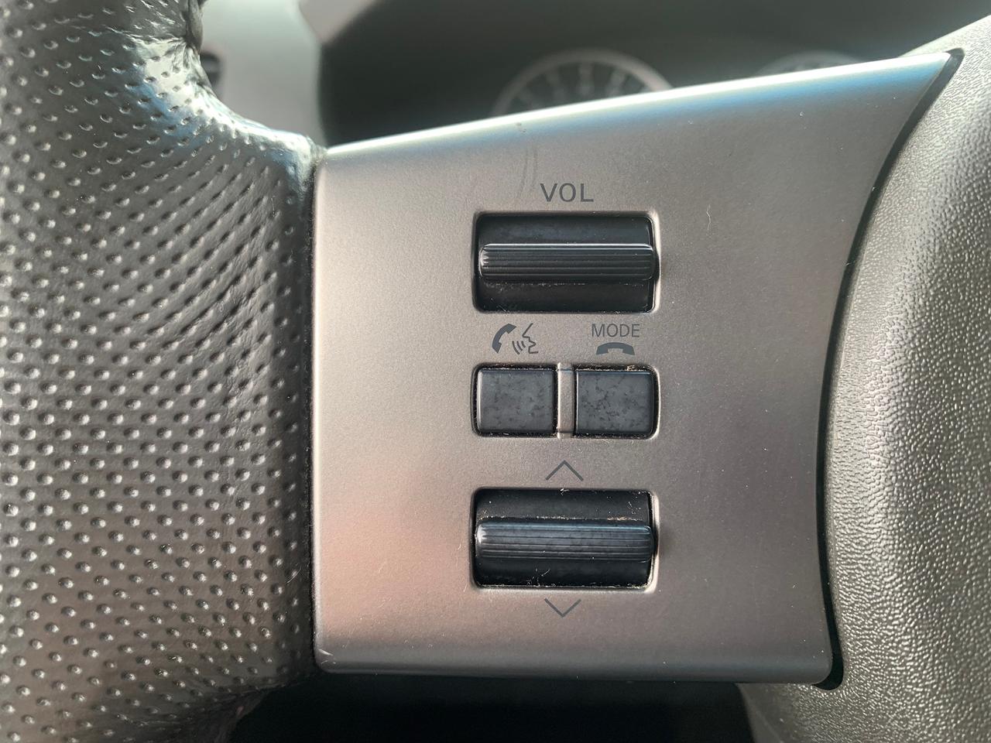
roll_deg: +0.1
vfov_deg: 53.1
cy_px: 372
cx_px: 496
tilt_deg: -25.8
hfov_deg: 67.3
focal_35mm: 26
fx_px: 744
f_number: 1.8
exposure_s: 1/117
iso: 100
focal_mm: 4.25
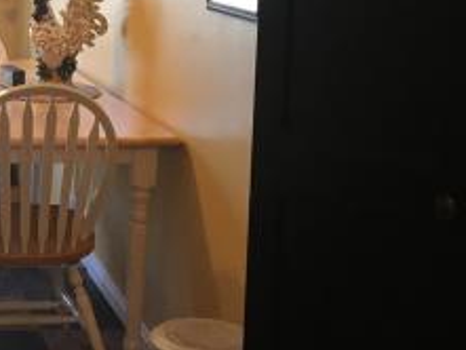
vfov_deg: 17.4
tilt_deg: -6.8
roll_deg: -2.3
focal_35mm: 84
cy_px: 51
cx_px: -141
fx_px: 1131
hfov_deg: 21.1
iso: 40
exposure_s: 1/30
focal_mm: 4.15
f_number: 2.2
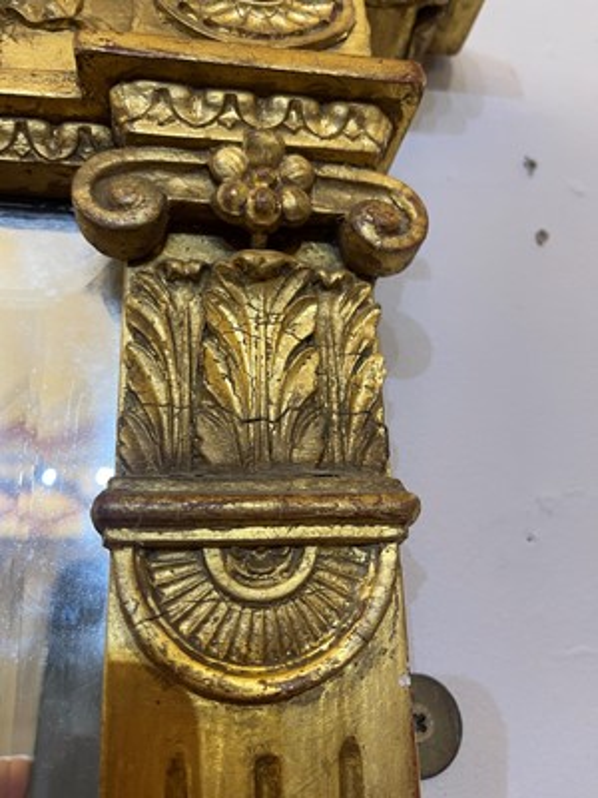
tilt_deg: +18.5
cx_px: 299
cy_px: 399
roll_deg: +0.5
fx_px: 599
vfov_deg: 67.3
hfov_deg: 53.1
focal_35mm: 26
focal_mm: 5.1
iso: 80
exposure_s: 1/50
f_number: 1.6
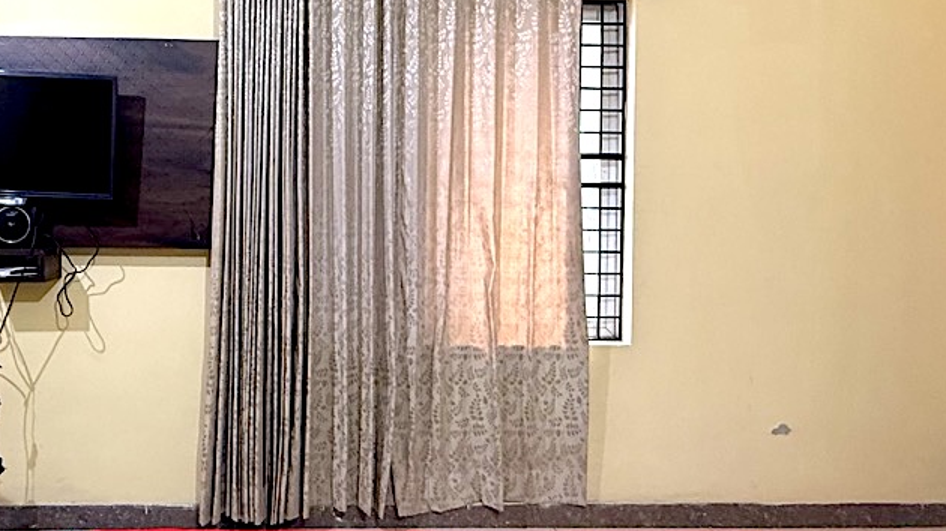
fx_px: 777
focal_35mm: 31
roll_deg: -0.9
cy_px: 212
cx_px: 329
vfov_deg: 37.6
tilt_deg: +0.3
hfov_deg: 61.4
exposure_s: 1/50
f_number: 2.2
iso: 250
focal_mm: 2.22
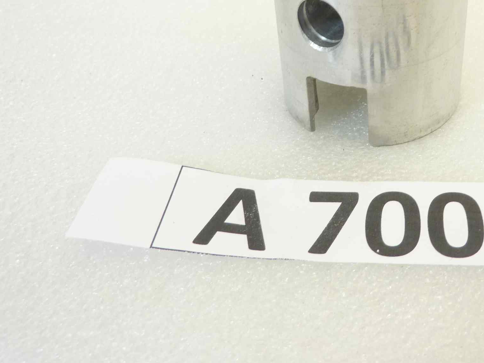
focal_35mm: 42
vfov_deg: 33.1
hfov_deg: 43.2
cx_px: 368
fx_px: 587
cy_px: 58
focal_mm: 4.1
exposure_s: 1/25
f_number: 3.3
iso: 80
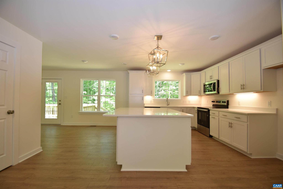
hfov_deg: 100.4
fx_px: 118
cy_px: 94
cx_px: 142
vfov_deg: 77.3
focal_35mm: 15
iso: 200
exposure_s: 1/60
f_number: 4
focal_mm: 10
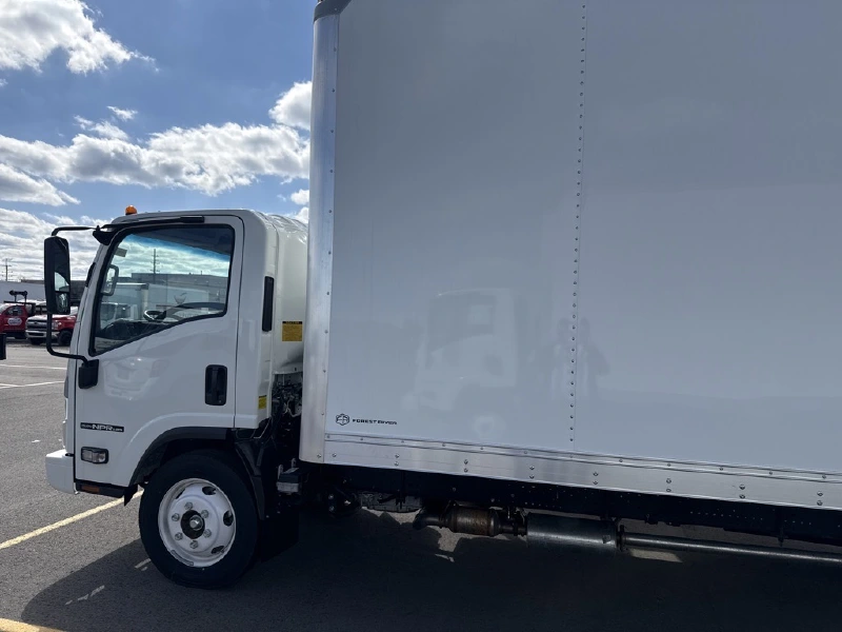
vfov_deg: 56.8
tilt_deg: +0.2
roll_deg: -2.0
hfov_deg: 71.6
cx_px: 421
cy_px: 316
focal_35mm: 24
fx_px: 584
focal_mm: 6.76
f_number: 1.78
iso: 80
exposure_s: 1/6173
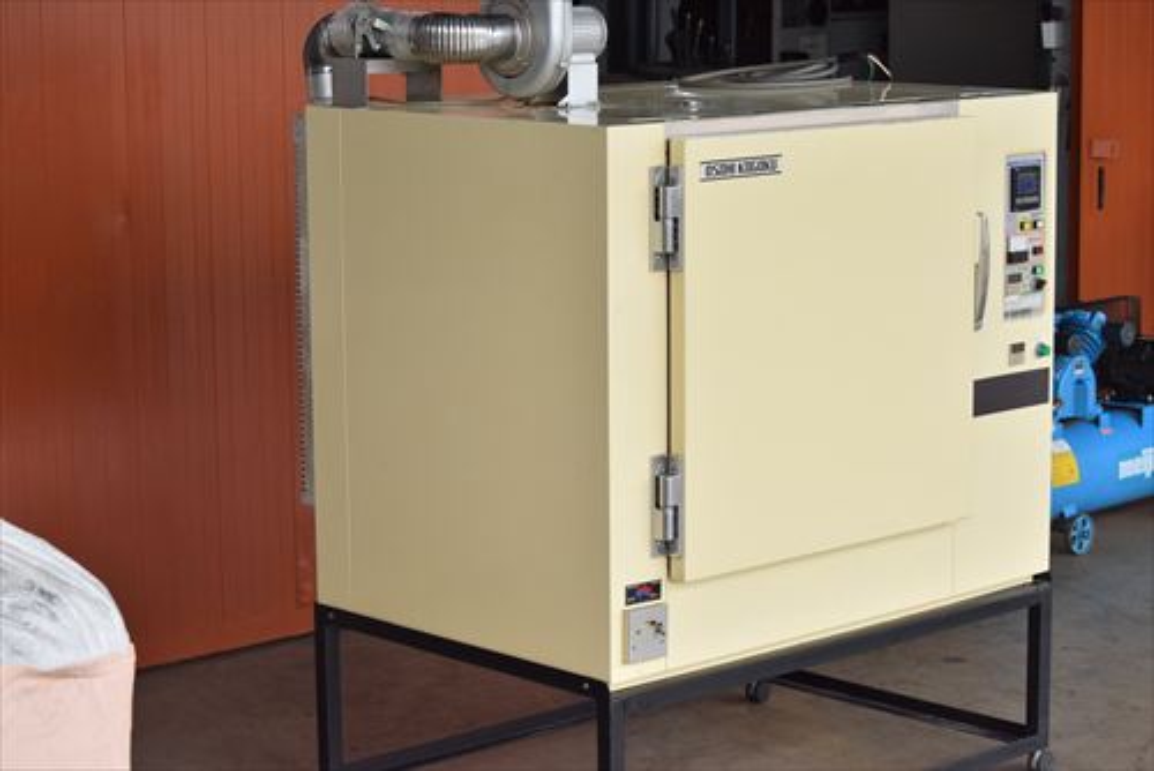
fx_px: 2646
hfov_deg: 24.6
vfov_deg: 16.6
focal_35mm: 82
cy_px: 386
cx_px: 577
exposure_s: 1/2500
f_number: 6.3
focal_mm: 55
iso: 1250
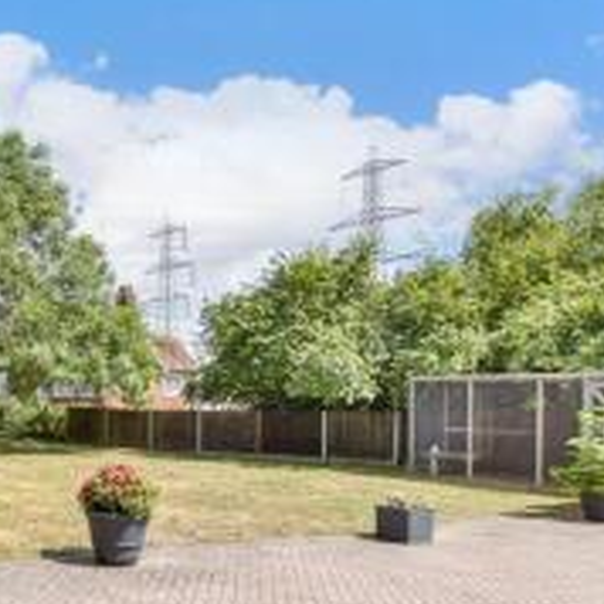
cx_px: -78
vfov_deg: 47.6
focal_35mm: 34
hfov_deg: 38.8
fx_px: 671
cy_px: 405
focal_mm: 10
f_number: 10
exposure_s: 1/400
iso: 500
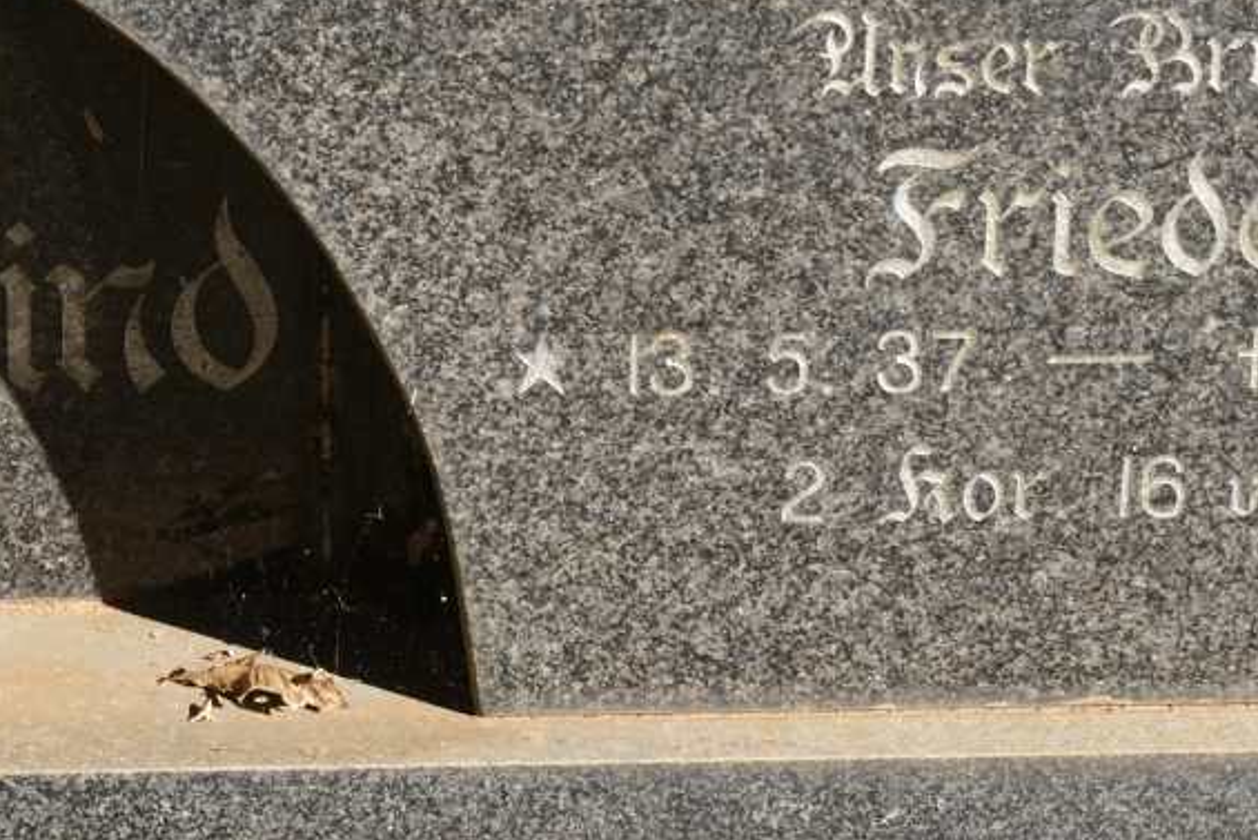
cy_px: 287
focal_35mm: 158
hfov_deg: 13.0
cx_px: 661
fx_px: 5522
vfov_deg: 8.7
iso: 100
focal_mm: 50
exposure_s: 1/160
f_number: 7.1
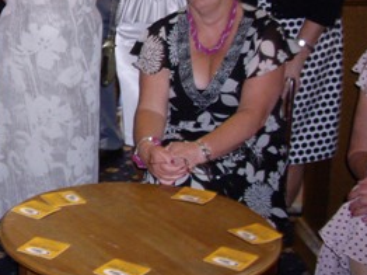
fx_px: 985
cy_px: 60
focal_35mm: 93
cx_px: -76
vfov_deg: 15.8
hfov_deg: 19.8
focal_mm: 7.9
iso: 400
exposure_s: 1/40
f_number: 2.8
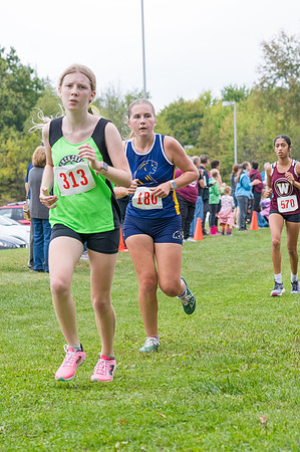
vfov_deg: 15.9
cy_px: 226
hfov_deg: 10.6
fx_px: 1616
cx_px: 150
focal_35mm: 129
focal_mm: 86
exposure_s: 1/1250
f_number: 5.6
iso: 2000
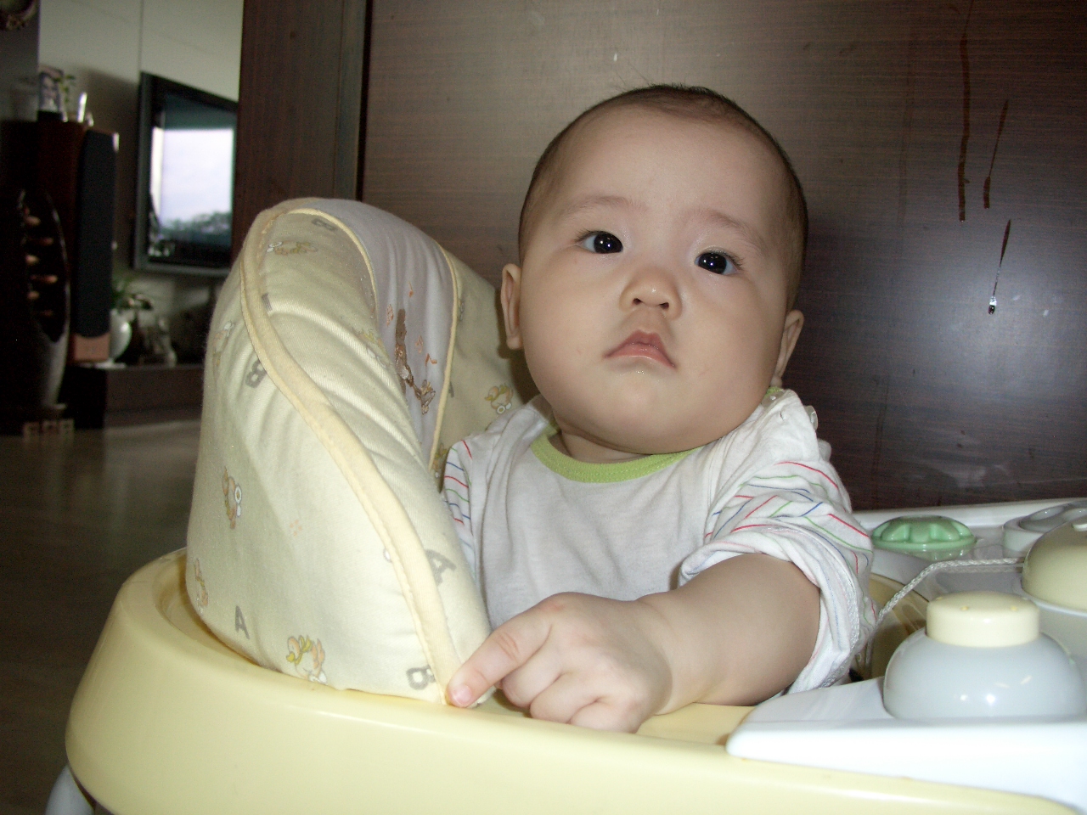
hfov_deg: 55.4
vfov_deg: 42.9
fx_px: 1036
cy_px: 408
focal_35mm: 33
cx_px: 544
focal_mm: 7.1
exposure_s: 1/60
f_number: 2.8
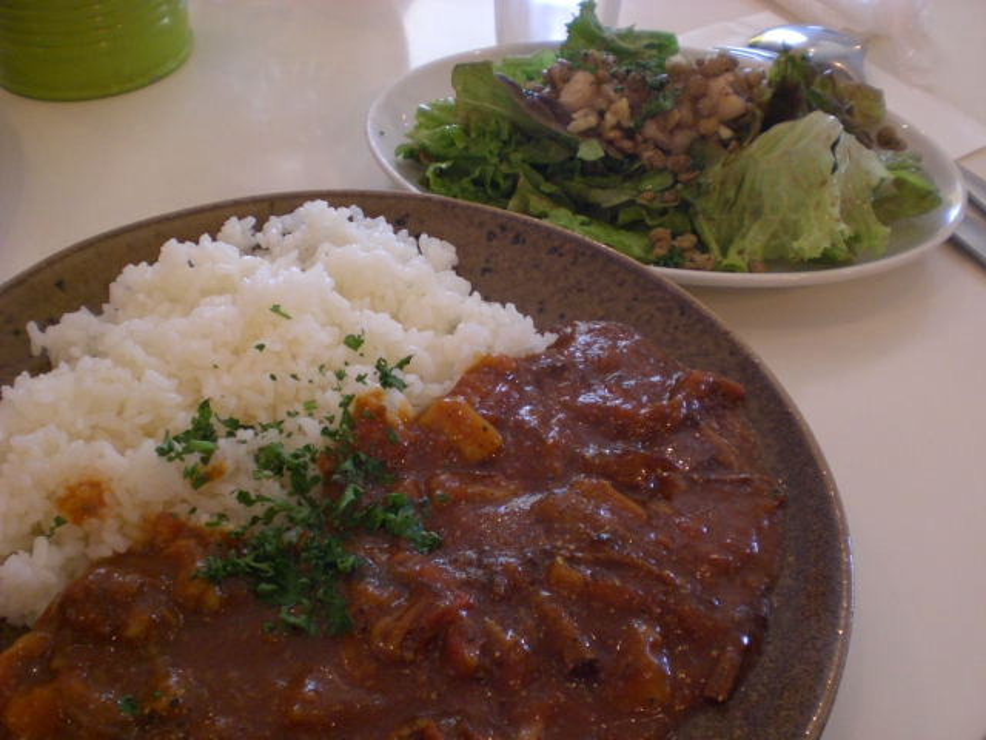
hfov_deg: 49.0
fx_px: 1082
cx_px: 493
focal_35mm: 38
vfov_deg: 37.7
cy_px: 370
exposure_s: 1/15
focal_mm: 6.3
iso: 200
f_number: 3.1
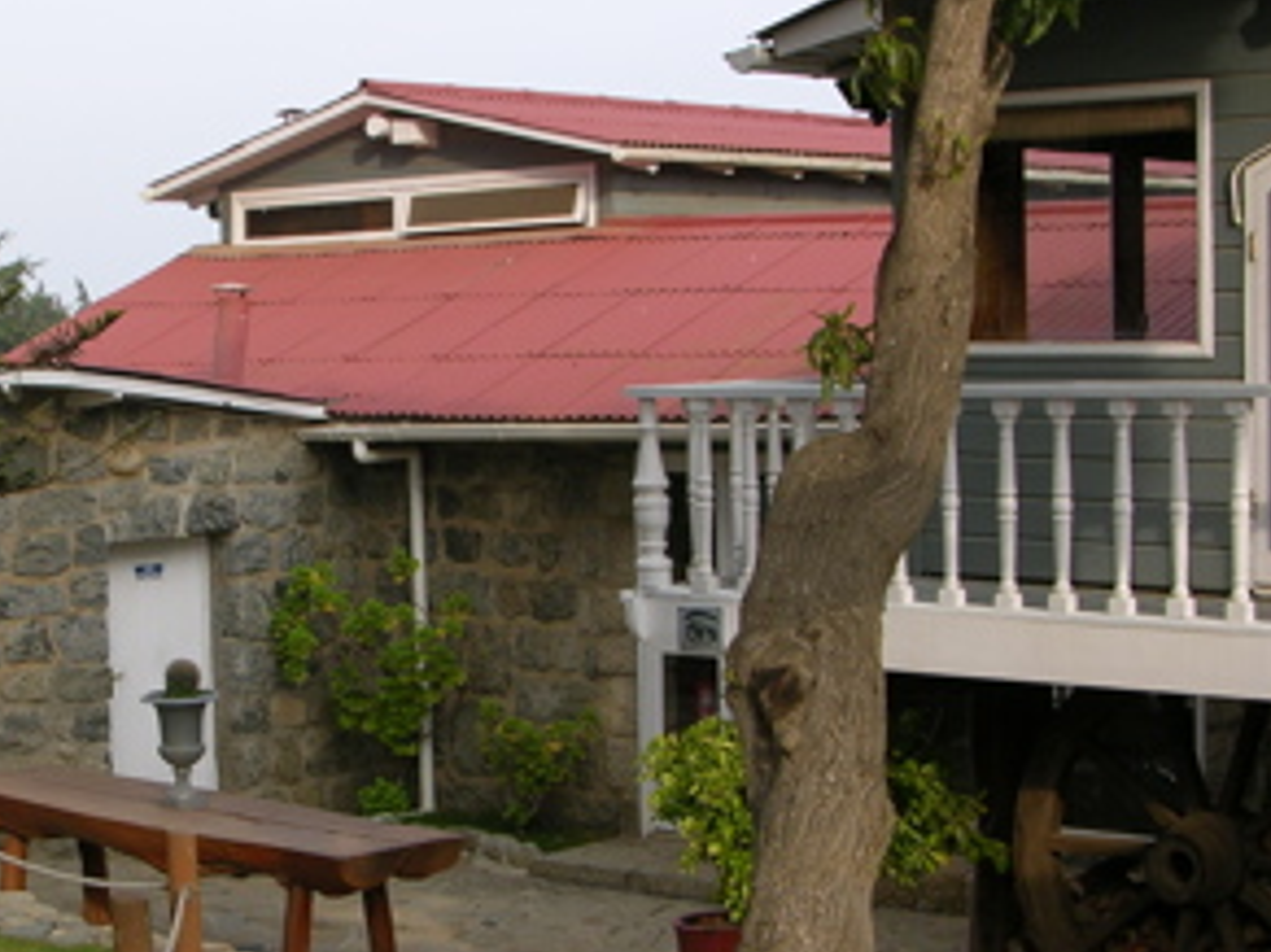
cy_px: 603
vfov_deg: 19.1
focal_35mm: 77
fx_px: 2826
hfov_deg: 25.0
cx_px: 306
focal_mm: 8.9
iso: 50
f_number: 5
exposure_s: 1/120
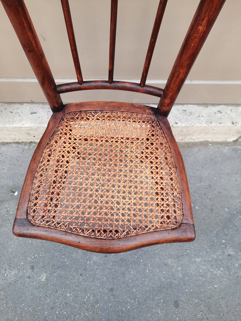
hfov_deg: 54.9
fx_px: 232
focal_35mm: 25
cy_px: 160
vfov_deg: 69.4
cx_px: 120
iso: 40
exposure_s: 1/100
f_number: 2
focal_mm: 4.6
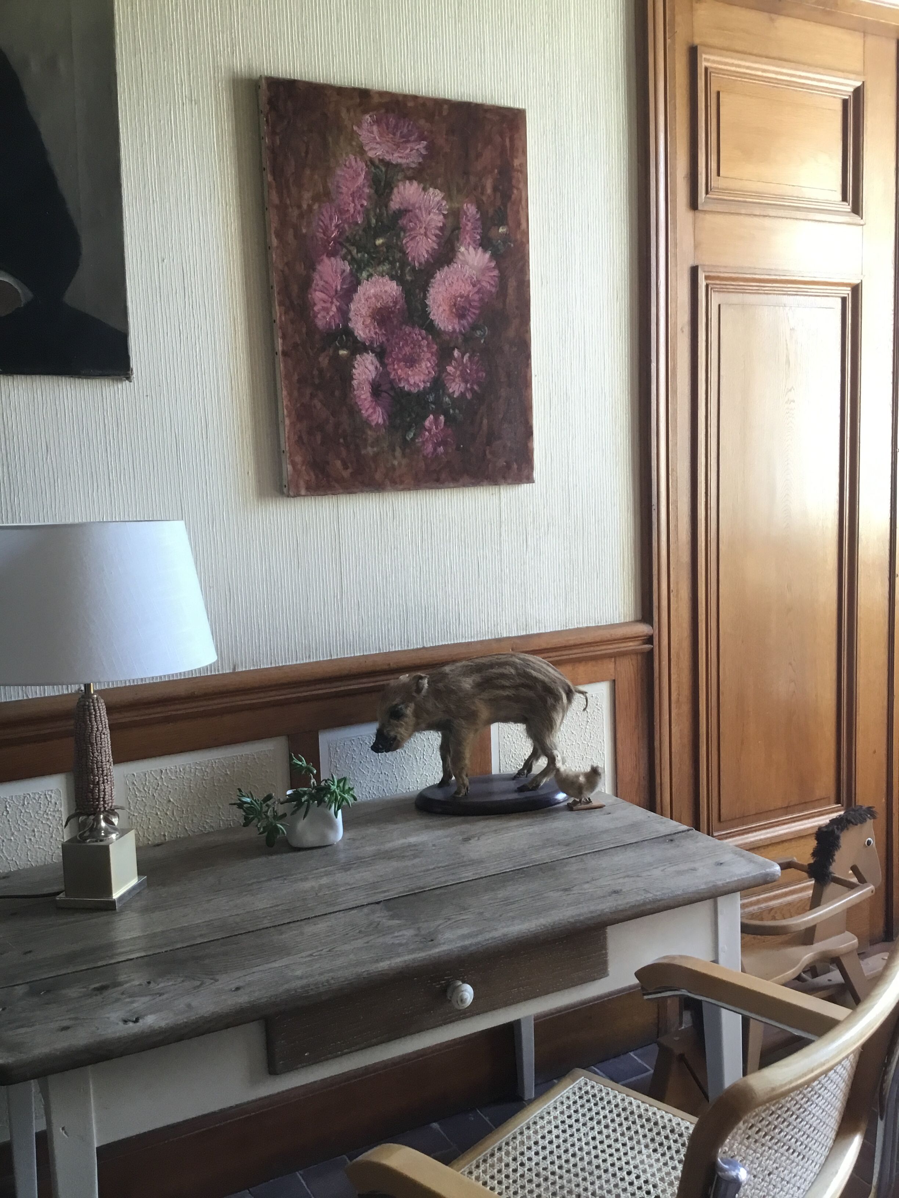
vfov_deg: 58.4
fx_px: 1073
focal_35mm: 31
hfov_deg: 45.4
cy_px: 599
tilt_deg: -7.4
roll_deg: +3.0
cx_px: 450
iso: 100
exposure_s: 1/33
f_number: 2.4
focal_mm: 3.3
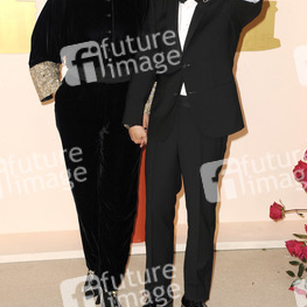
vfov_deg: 20.6
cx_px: 155
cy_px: 117
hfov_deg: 20.6
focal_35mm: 84
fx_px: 843
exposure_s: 1/200
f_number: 7.1
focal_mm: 65
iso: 1600
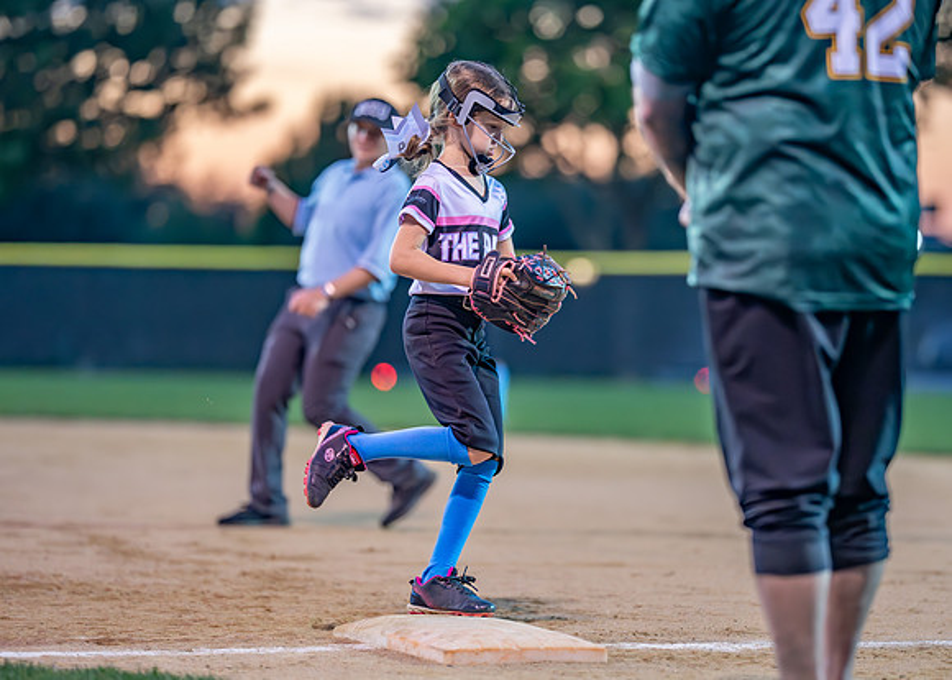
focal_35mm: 162
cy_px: 358
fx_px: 4377
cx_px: 528
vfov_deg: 8.9
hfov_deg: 12.4
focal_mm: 135
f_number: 1.8
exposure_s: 1/1250
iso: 4000
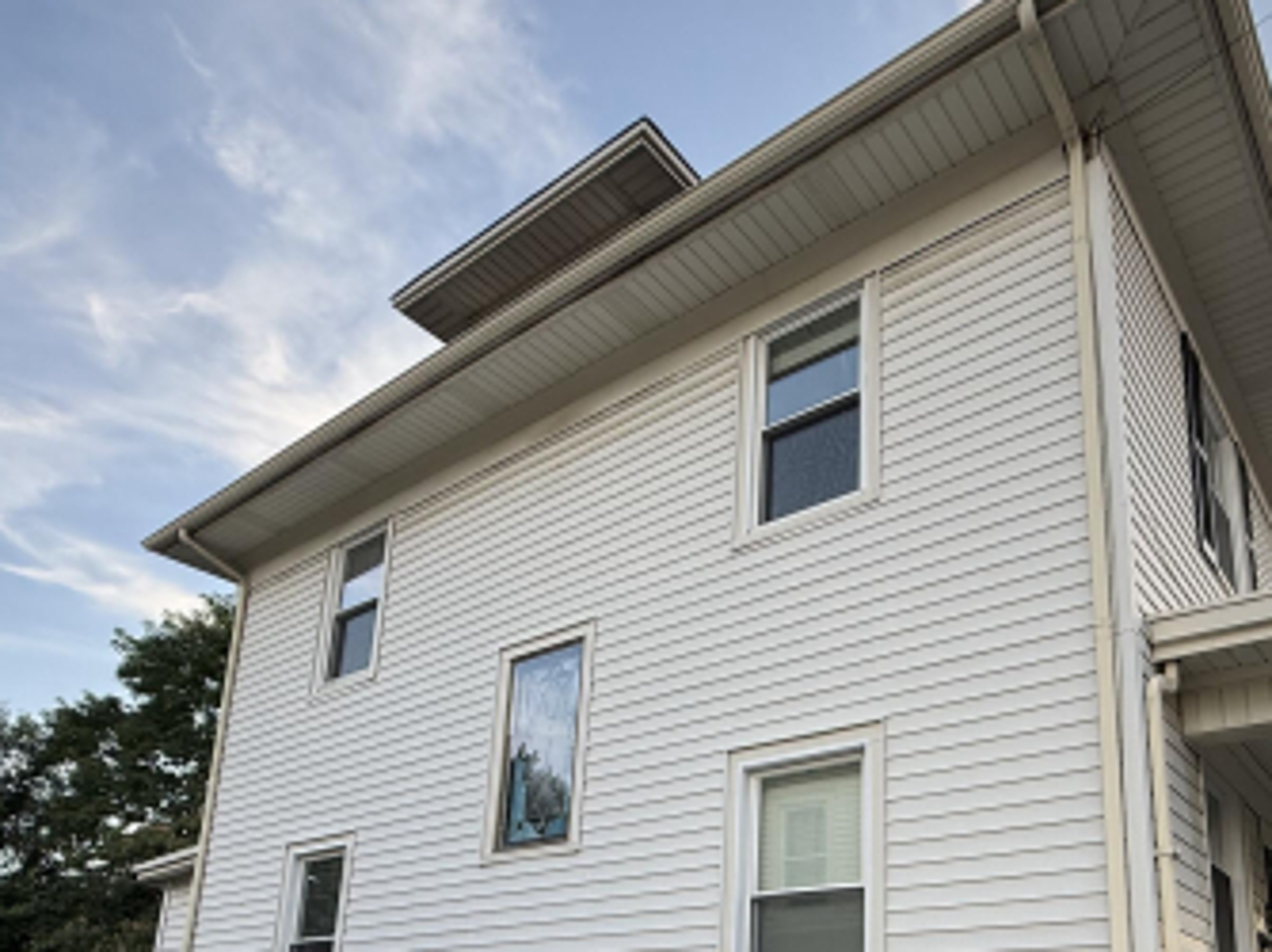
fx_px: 1028
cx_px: 775
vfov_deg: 45.8
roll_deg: -1.1
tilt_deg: +14.5
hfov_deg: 62.8
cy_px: 823
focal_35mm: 28
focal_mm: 2.22
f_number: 2.2
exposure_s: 1/230
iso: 64
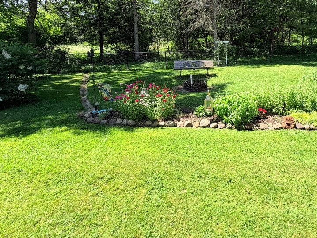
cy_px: 69
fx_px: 183
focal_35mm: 20
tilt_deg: -3.0
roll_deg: +1.6
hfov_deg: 79.0
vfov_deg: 63.3
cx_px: 212
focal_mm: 2.22
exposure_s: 1/502
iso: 50
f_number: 2.2
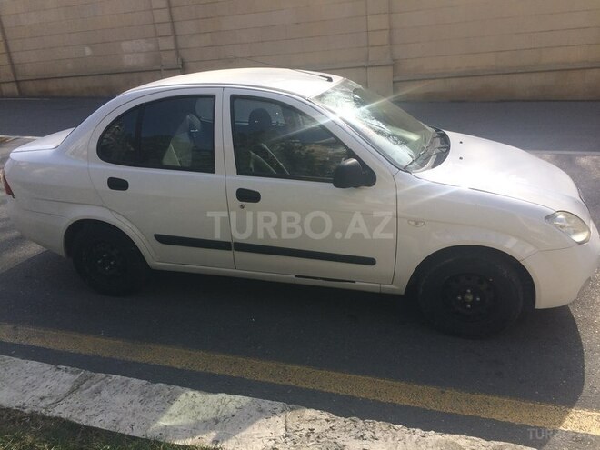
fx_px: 503
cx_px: 300
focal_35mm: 29
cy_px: 225
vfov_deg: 48.2
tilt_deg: -21.6
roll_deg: +4.5
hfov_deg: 61.7
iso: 32
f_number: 2.2
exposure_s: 1/1140
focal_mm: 4.15
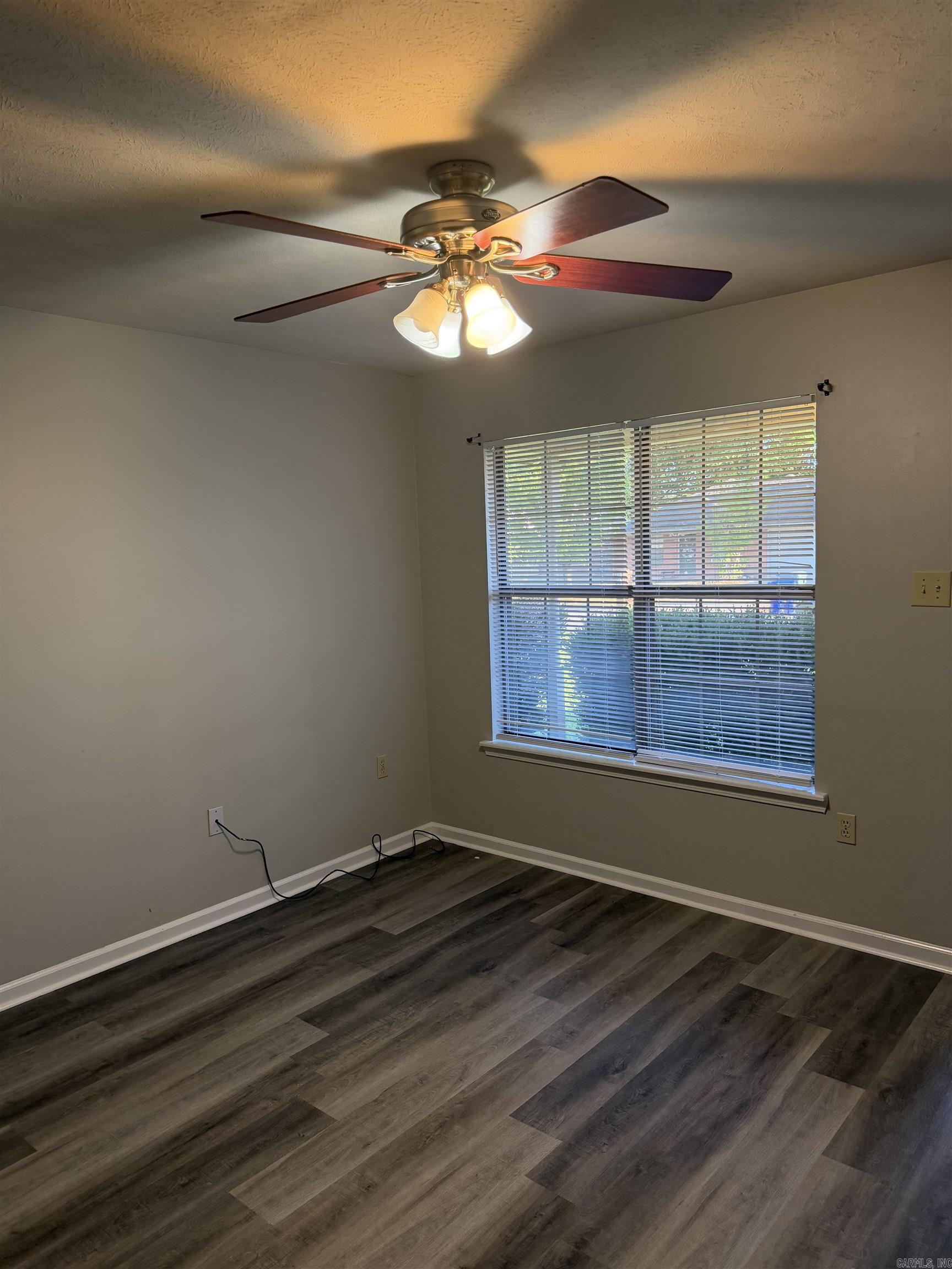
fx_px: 880
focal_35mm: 24
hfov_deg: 56.8
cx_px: 476
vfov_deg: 71.6
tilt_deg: -5.8
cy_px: 634
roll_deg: +1.5
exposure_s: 1/124
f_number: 1.78
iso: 200
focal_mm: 6.76
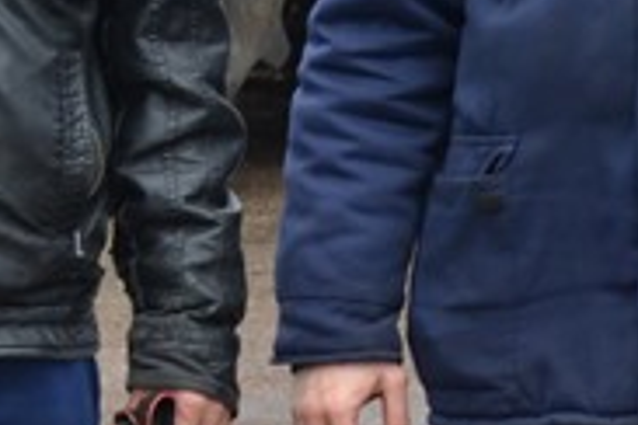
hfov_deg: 5.0
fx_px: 7141
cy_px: 159
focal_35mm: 403
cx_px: -506
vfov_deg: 3.4
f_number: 5.6
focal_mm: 48
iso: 400
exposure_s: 1/125
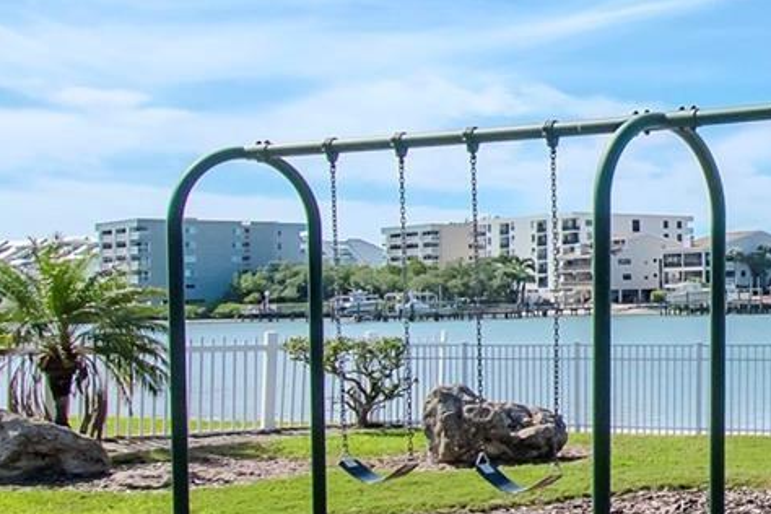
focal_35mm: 56
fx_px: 1193
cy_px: 239
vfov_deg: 24.3
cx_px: 934
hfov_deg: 30.3
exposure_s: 1/4000
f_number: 7.1
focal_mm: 11
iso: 640
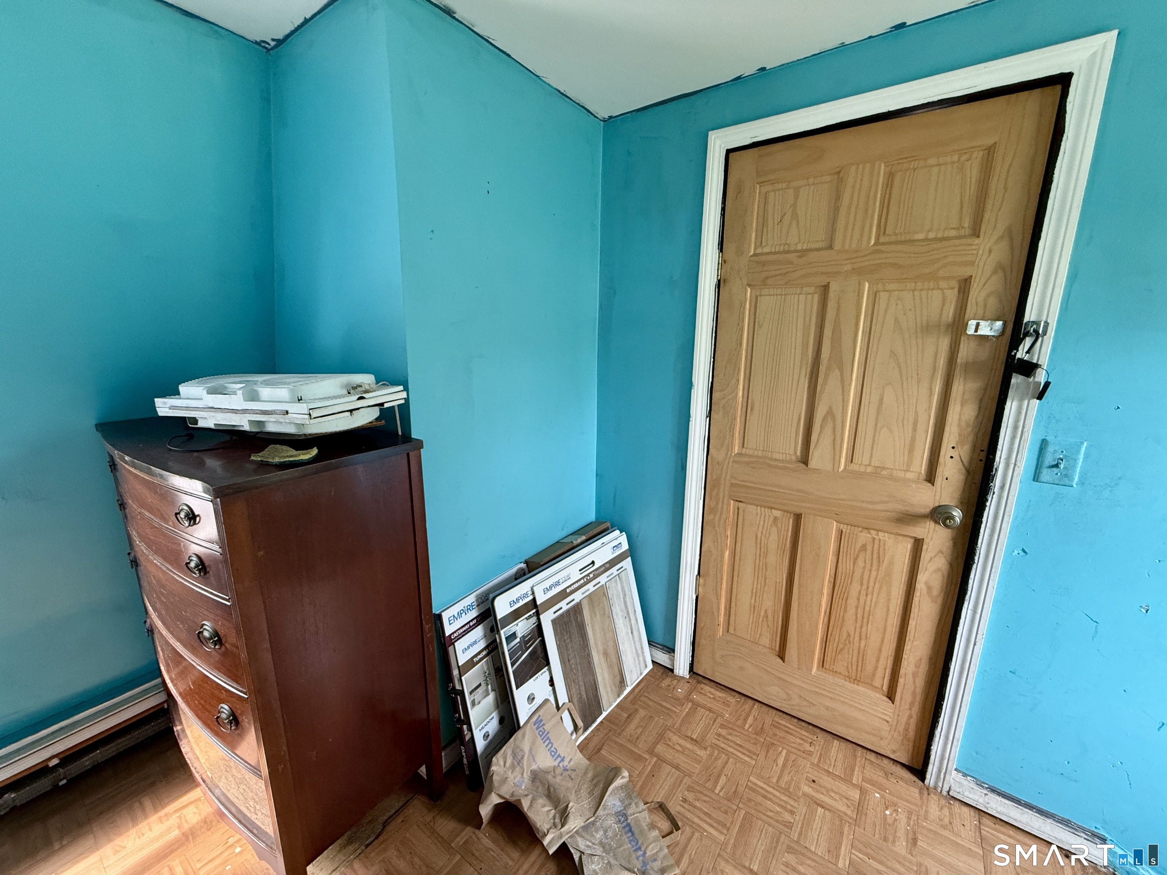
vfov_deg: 85.7
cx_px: 584
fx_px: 472
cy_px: 438
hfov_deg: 102.1
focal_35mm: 14
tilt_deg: -11.7
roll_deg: -0.9
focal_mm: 2.22
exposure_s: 1/91
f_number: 2.2
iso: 320
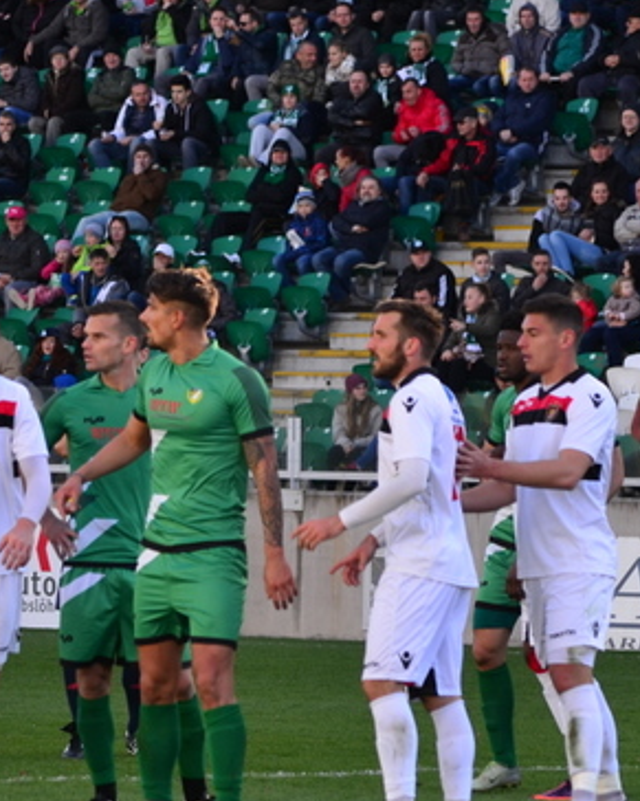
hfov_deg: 4.0
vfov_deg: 5.0
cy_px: 315
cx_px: 141
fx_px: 9214
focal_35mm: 389
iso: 200
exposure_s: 1/320
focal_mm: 112
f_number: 4.8
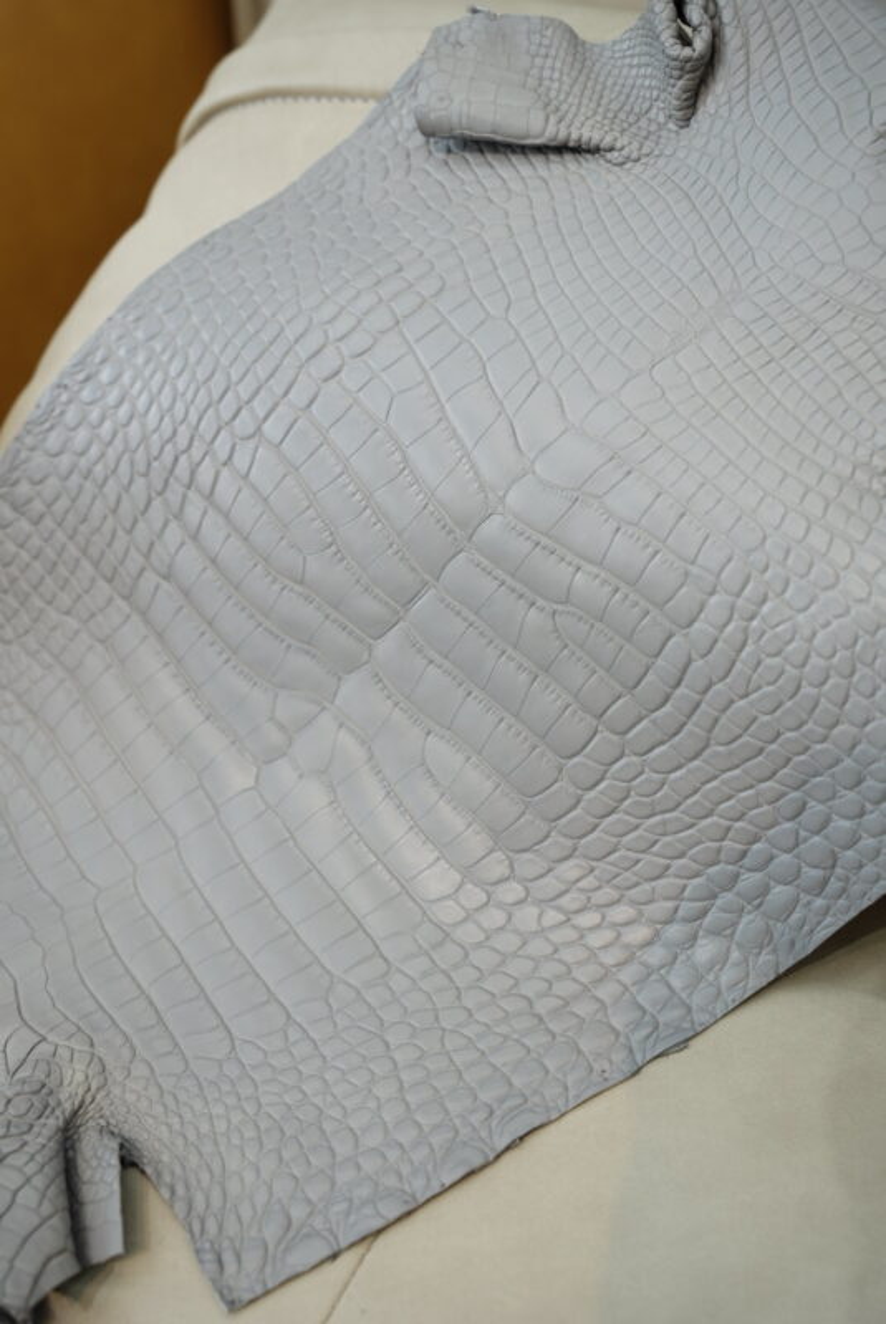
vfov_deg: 48.3
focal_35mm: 40
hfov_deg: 33.4
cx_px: 443
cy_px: 662
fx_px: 1477
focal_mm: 40.1
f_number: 4.5
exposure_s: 1/125
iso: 400
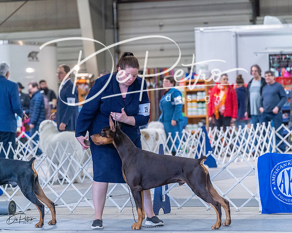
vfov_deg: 8.7
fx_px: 1537
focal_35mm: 178
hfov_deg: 10.9
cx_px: 146
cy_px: 116
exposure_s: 1/400
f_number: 4
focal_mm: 158
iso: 6400
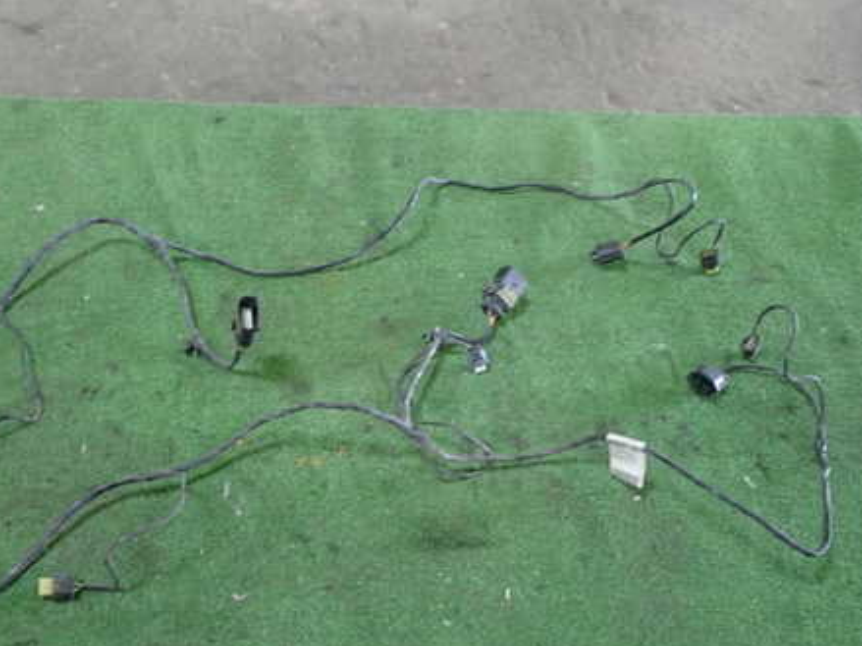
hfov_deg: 45.4
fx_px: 1021
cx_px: 318
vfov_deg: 35.1
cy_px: 361
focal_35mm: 41
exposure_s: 1/30
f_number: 2.3
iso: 400
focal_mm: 5.4
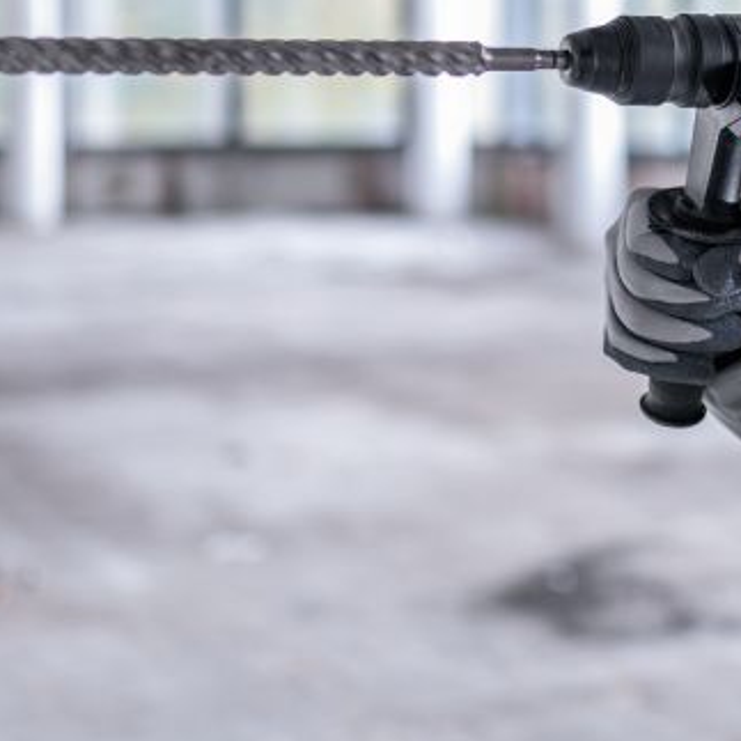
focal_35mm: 92
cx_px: 697
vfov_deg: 18.6
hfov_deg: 18.5
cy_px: 102
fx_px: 2228
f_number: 1.8
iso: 200
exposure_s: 1/320
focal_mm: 35
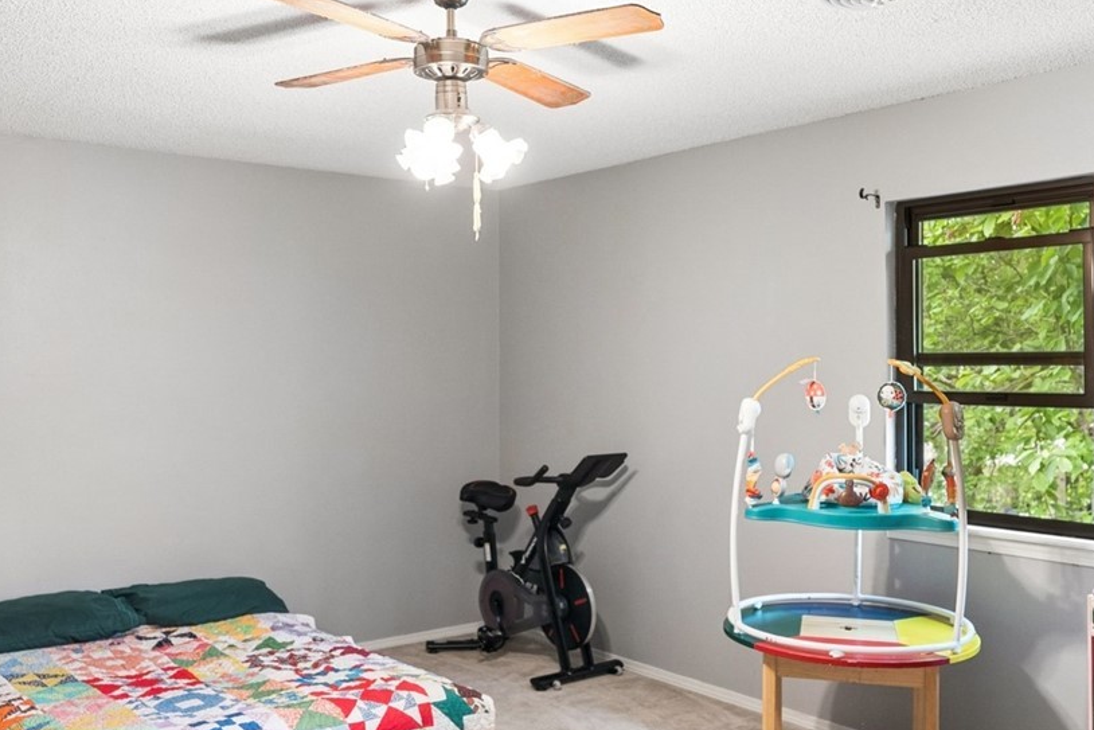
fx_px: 1064
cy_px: 382
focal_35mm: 35
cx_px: 558
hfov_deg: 54.4
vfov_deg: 37.9
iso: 400
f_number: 2.8
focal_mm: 14
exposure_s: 1/50
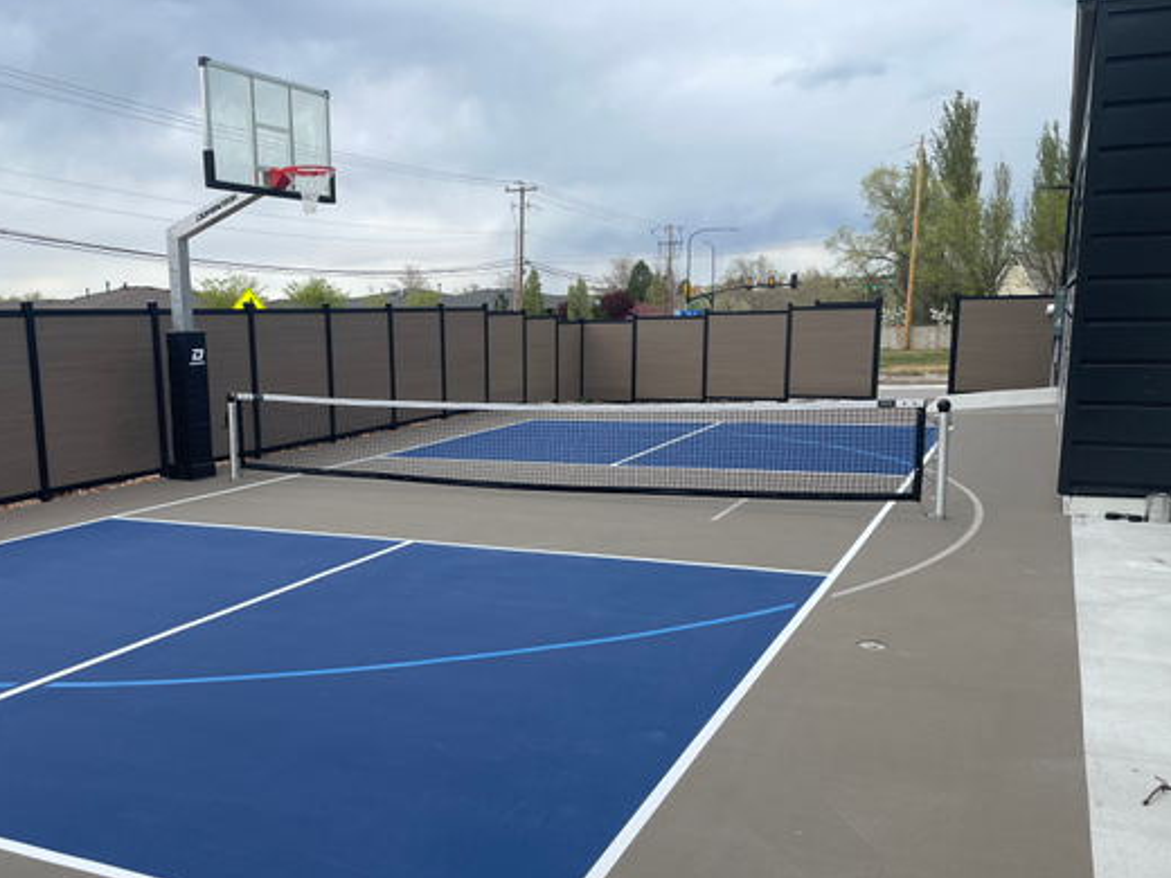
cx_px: 495
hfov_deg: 56.6
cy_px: 522
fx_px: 1083
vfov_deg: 44.0
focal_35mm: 32
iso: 32
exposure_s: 1/1618
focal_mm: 4.2
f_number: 1.6
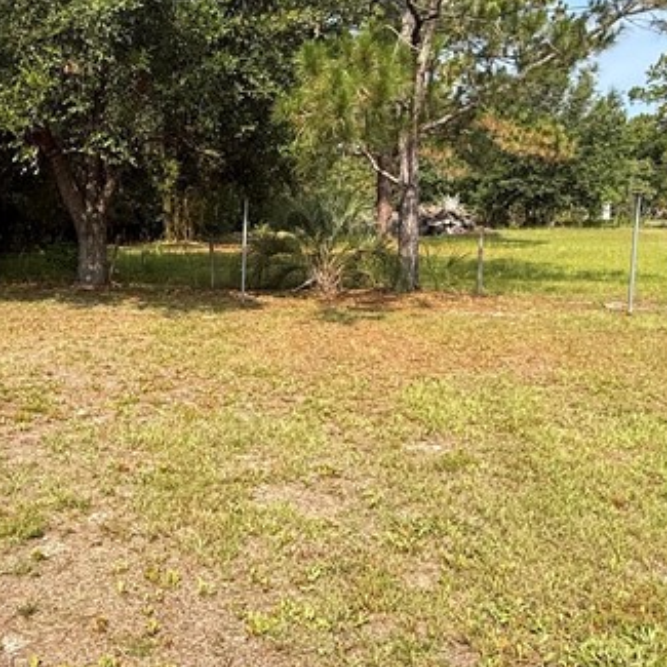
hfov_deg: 41.7
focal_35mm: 39
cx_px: 172
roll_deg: +0.9
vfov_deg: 42.8
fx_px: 850
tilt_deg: -6.1
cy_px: 320
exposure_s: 1/1050
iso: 50
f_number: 2.2
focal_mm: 2.22
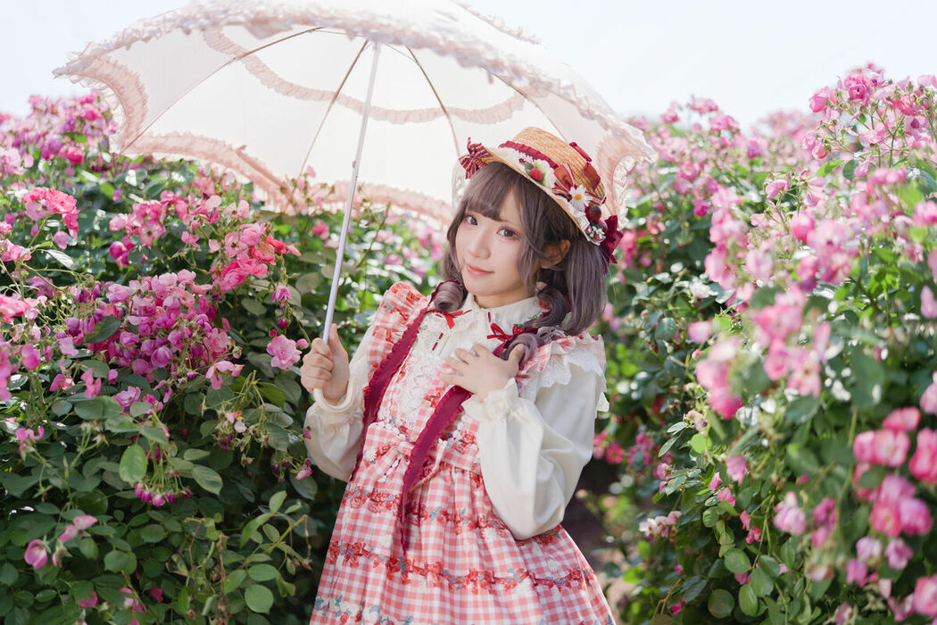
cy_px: 312
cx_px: 468
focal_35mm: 50
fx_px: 1301
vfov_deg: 27.0
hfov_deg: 39.6
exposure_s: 1/3200
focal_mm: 50
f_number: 1.6
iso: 100
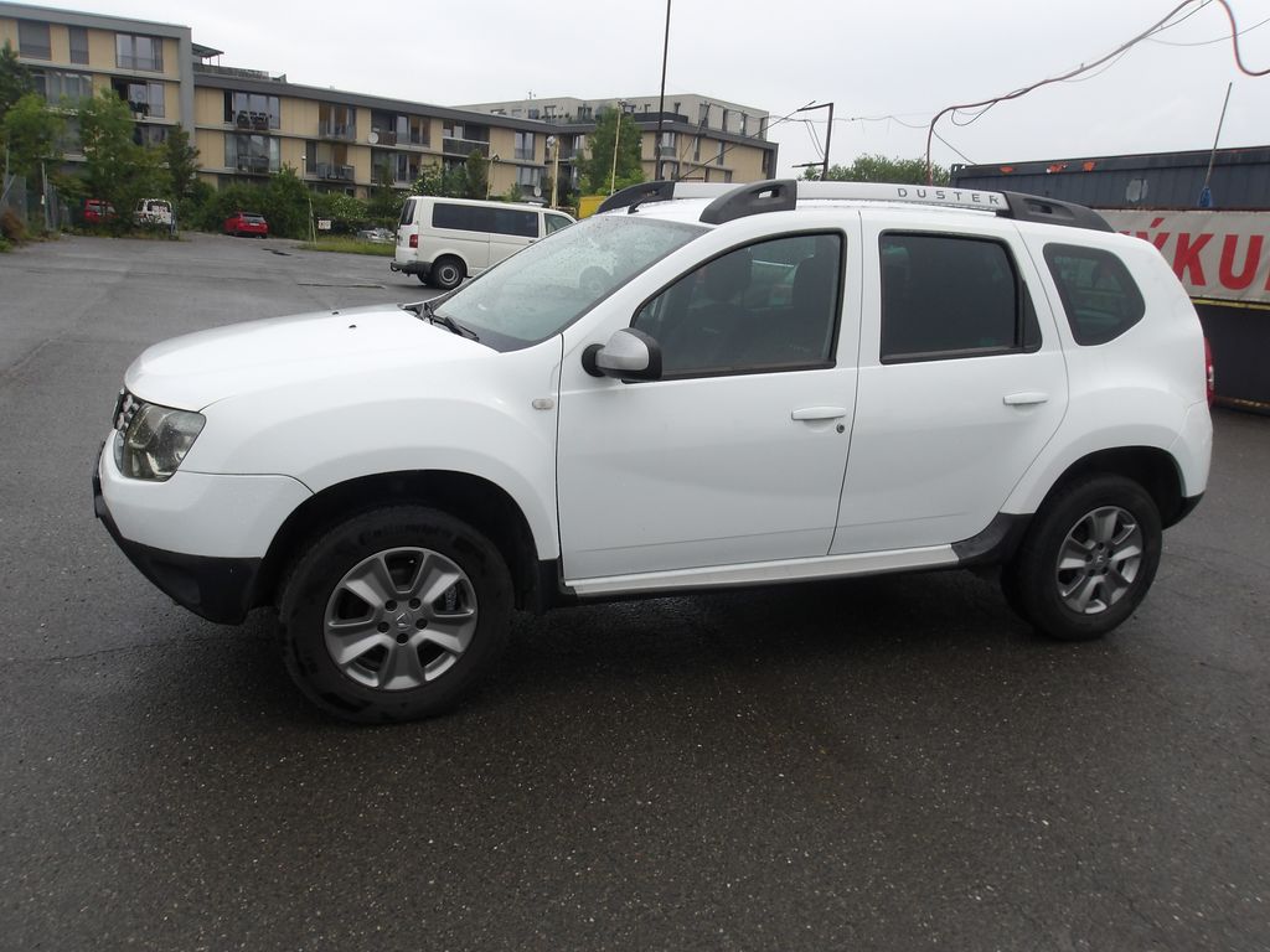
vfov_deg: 51.4
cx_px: 635
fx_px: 991
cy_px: 476
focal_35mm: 27
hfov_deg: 65.3
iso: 100
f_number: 10.4
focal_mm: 4.9
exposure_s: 1/93
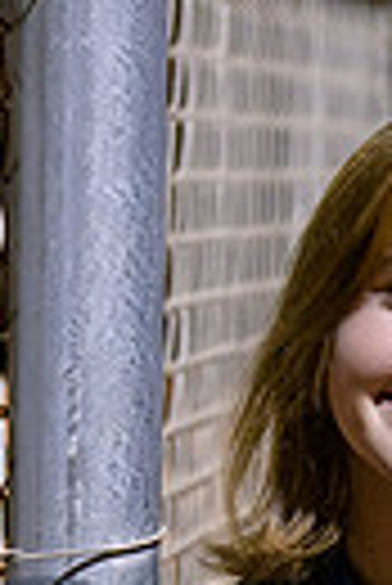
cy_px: 927
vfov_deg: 4.9
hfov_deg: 3.3
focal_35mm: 416
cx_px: 509
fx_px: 6776
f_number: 5
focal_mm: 120
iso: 4000
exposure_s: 1/250
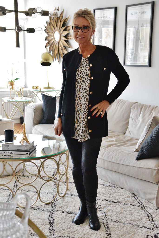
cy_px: 119
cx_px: 80
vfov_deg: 32.4
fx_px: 410
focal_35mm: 62
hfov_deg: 21.9
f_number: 6.3
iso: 6400
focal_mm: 62
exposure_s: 1/20
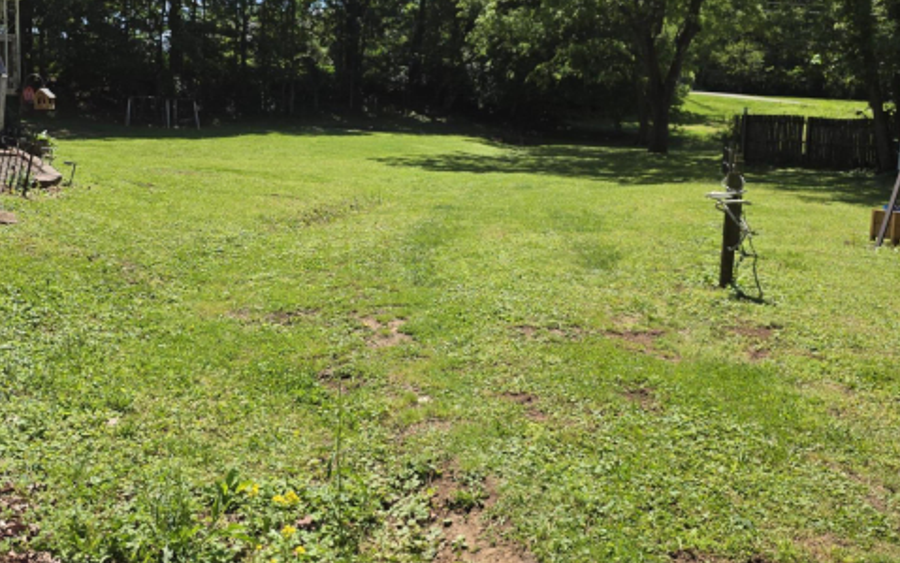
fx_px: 834
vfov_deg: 37.0
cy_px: 194
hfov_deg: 56.6
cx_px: 408
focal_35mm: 34
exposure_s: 1/3972
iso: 80
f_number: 1.7
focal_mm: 6.25
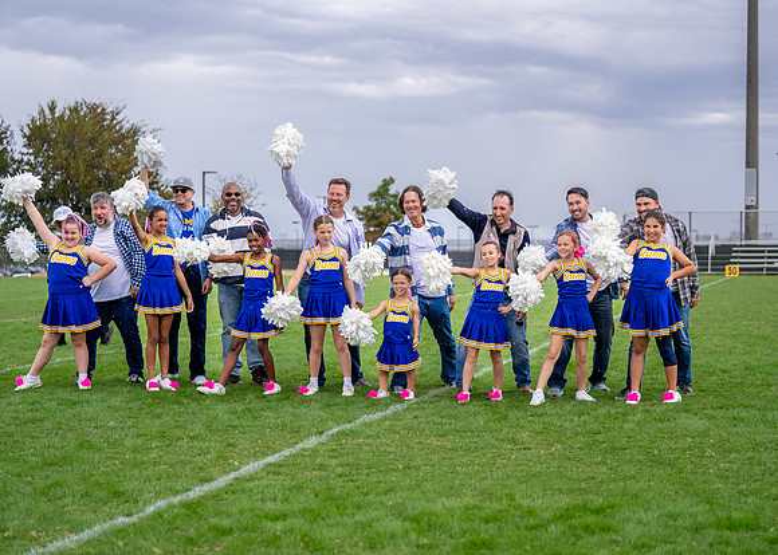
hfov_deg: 26.8
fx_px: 1629
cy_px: 278
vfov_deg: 19.3
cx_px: 418
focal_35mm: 74
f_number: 2.8
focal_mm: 70
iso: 500
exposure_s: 1/1600
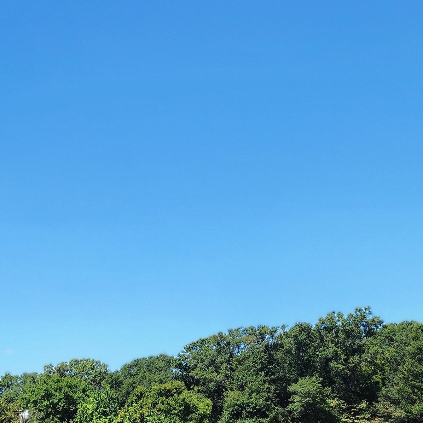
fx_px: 940
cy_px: 373
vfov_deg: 24.7
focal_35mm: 68
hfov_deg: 24.0
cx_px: -21
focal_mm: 6.4
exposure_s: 1/950
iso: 12
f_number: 1.8
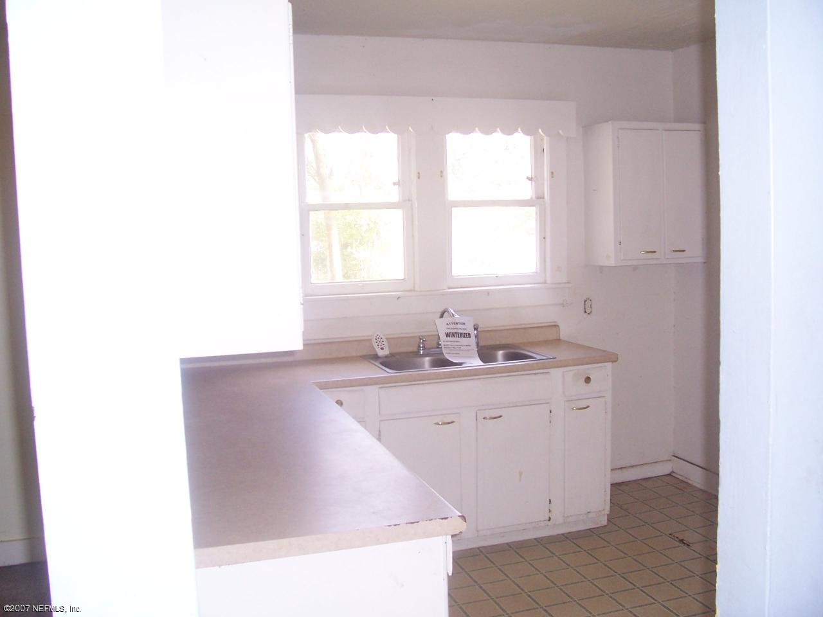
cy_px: 308
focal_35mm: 34
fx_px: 808
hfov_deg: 54.0
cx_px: 412
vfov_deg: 41.8
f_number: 2.7
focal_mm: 5.6
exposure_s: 1/60
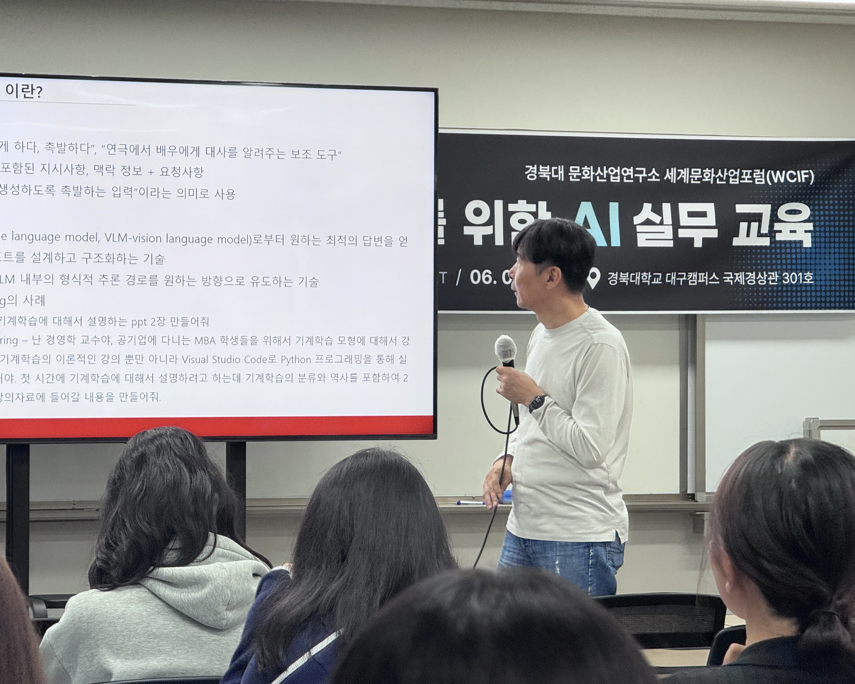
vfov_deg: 12.2
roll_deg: +0.0
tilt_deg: +0.5
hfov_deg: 15.3
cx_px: 436
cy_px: 343
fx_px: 3189
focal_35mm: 126
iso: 80
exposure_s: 1/120
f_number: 2.8
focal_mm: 15.66
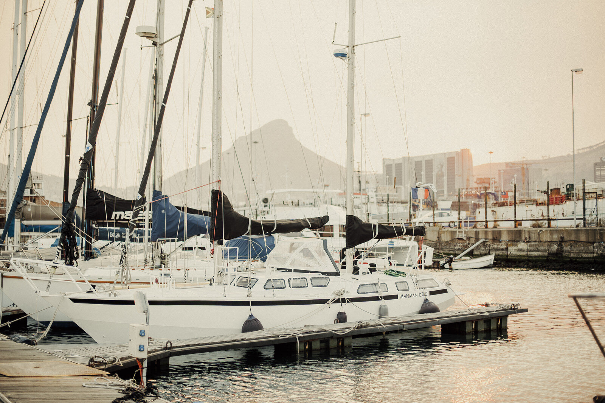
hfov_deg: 39.6
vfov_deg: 27.0
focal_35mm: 50
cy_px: 202
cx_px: 302
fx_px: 840
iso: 320
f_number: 2
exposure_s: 1/800
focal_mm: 50
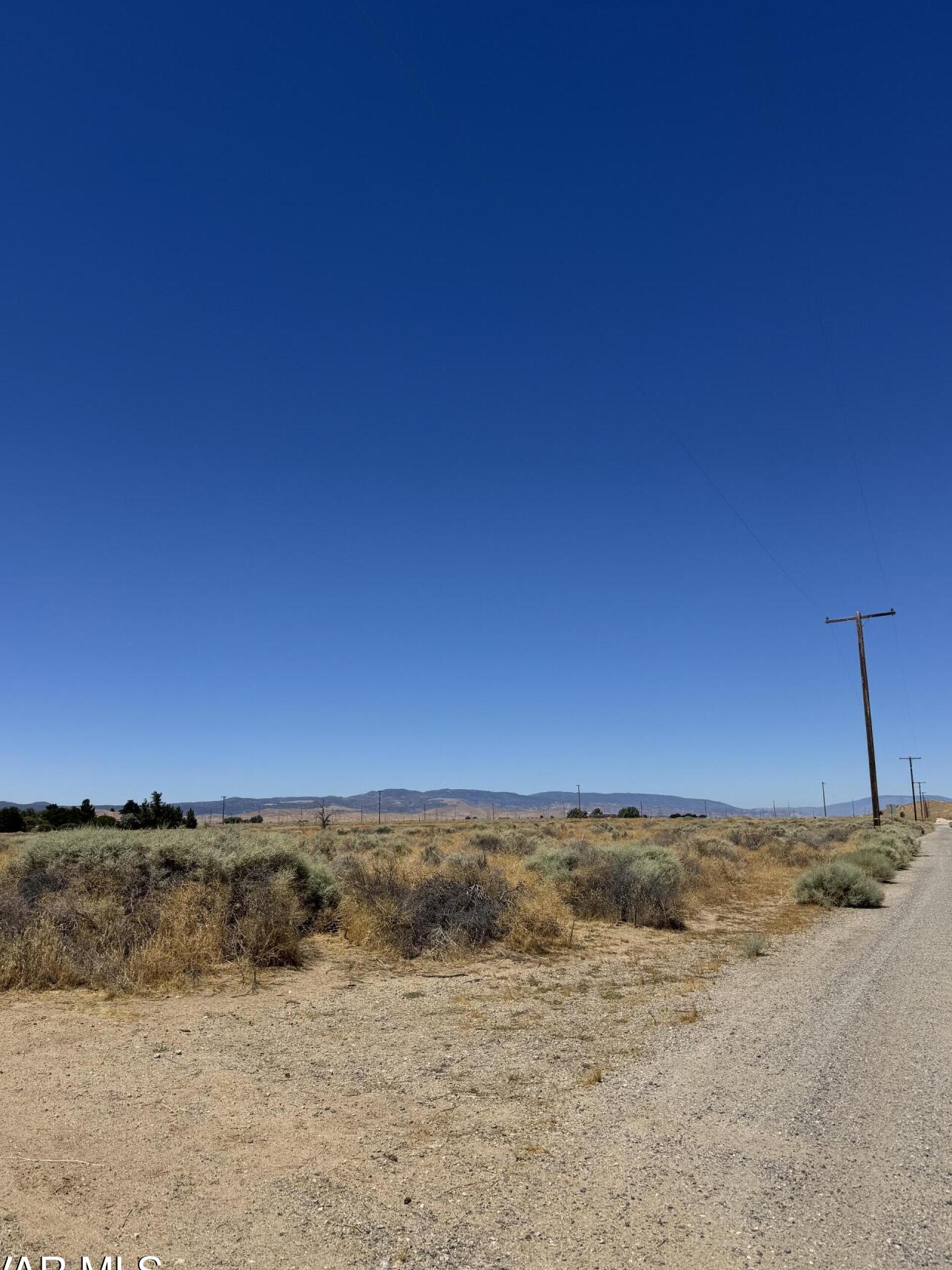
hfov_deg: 49.8
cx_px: 480
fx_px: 1026
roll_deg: -1.4
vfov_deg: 63.4
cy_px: 599
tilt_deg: +11.7
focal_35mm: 28
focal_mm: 6.76
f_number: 1.78
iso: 80
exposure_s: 1/9009
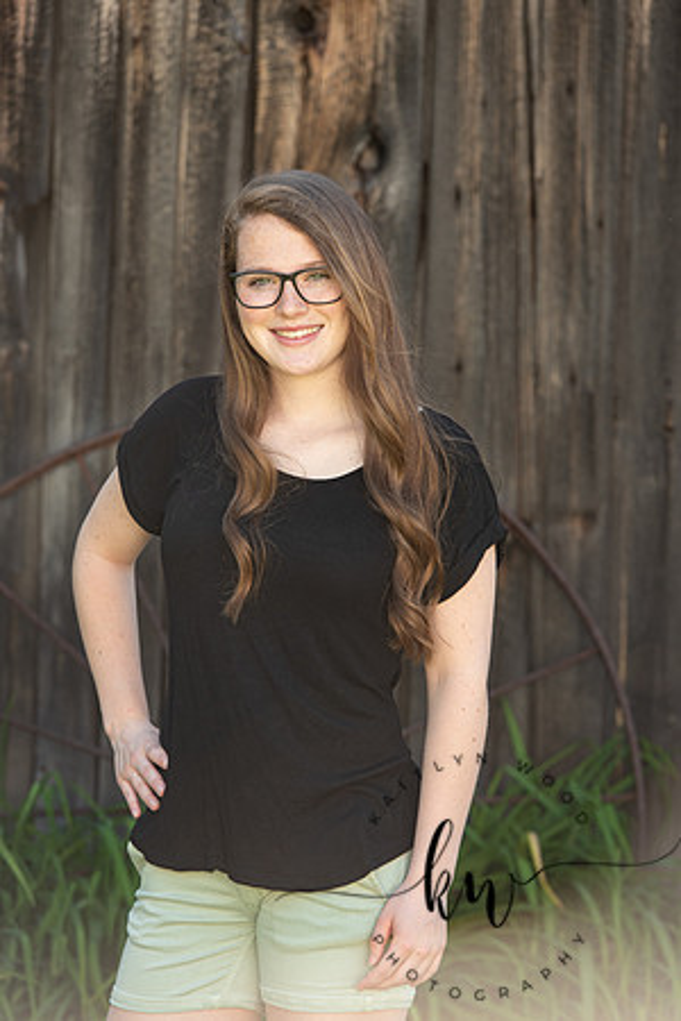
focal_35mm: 170
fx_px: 4823
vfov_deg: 12.1
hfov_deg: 8.1
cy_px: 510
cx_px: 340
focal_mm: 170
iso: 400
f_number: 5.6
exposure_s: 1/200
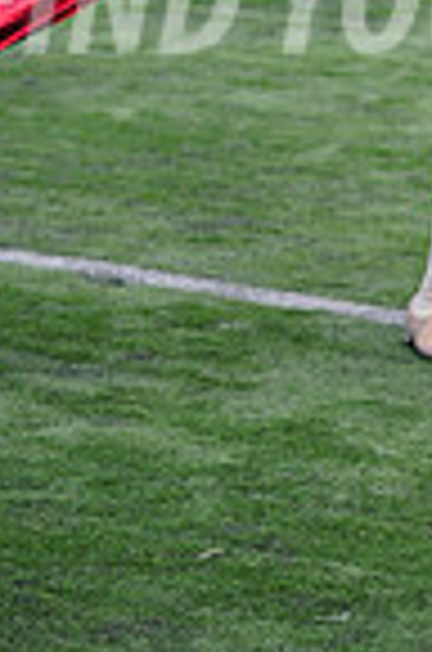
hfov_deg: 4.4
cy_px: -315
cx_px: 574
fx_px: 5625
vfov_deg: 6.6
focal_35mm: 311
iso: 500
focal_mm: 100
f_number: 4
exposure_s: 1/640
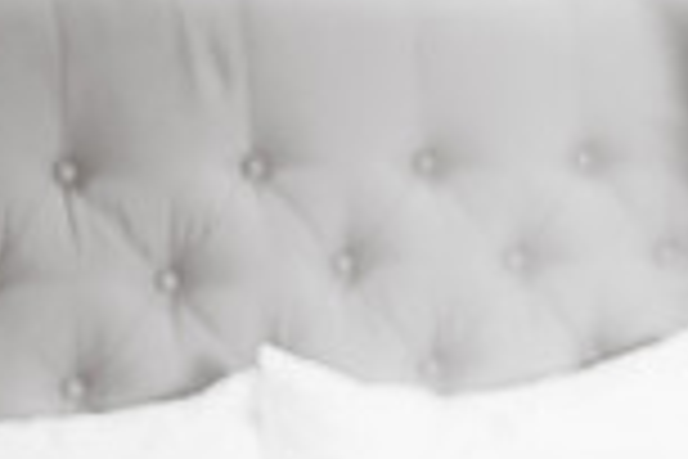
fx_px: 2542
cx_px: 1021
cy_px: 673
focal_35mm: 133
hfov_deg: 14.4
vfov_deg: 10.0
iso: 125
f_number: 1.4
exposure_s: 1/125
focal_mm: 35
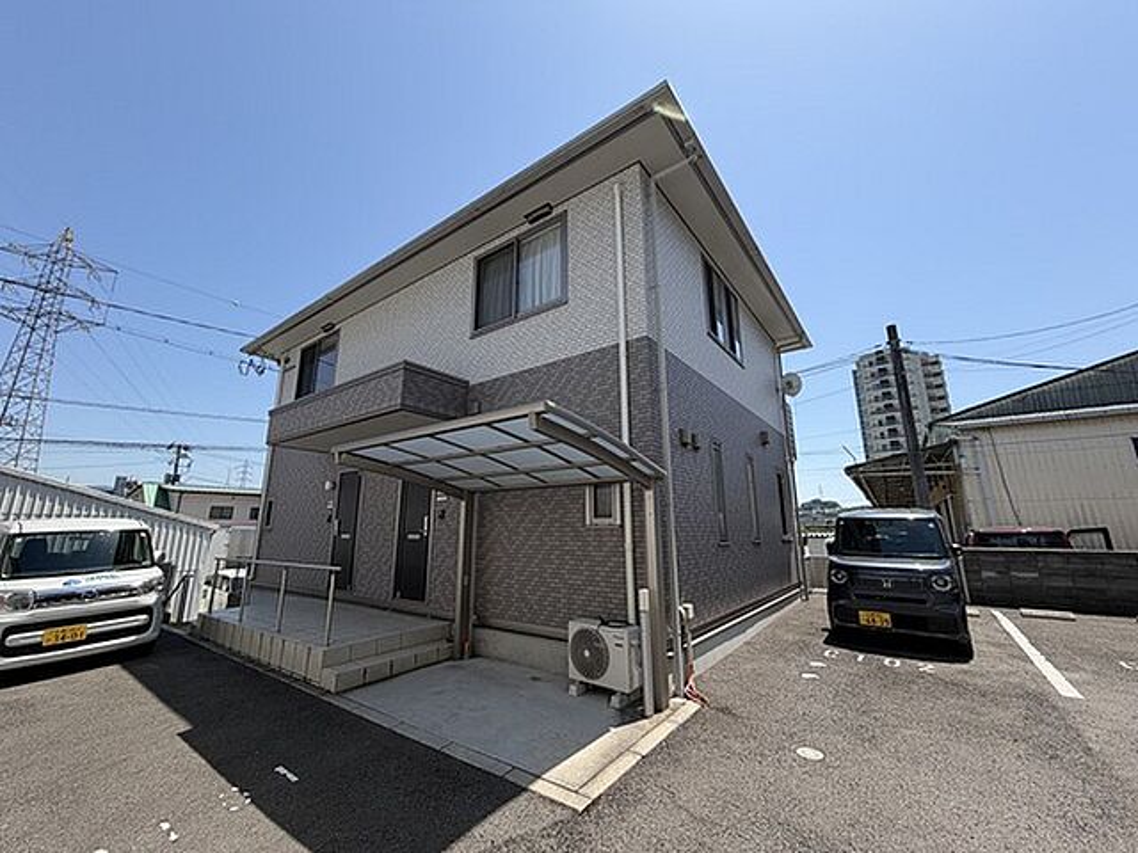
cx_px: 569
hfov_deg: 102.1
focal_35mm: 14
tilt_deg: +13.7
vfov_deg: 85.7
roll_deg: +0.3
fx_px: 460
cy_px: 426
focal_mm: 2.22
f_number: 2.2
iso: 25
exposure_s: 1/770
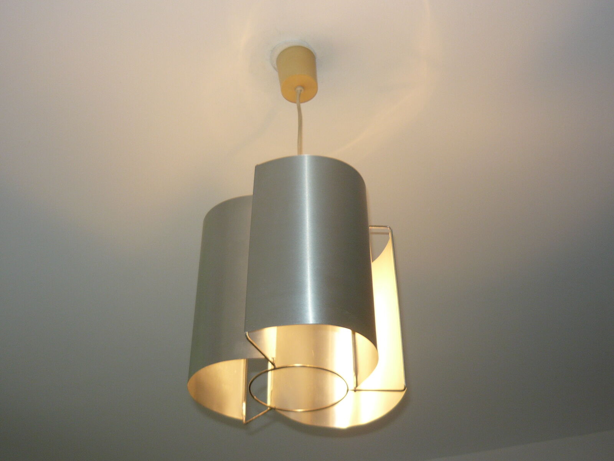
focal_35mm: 40
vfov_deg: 36.0
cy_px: 230
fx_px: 709
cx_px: 307
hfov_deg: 46.8
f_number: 2.8
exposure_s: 1/40
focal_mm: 5.5
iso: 100
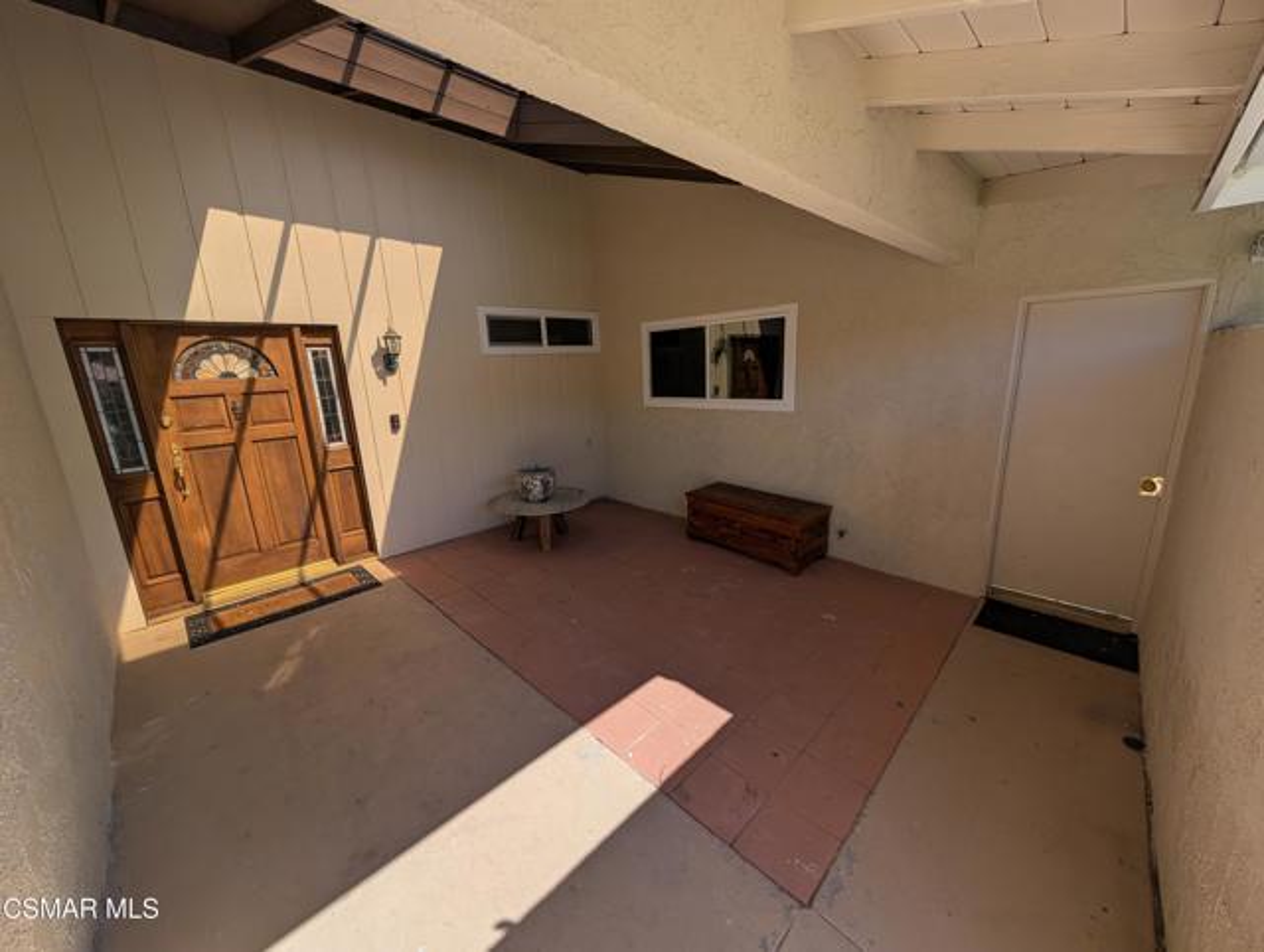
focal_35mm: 12
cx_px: 632
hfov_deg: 110.5
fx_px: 439
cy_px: 476
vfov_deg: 94.6
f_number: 1.7
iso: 54
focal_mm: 2.02
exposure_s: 1/2342
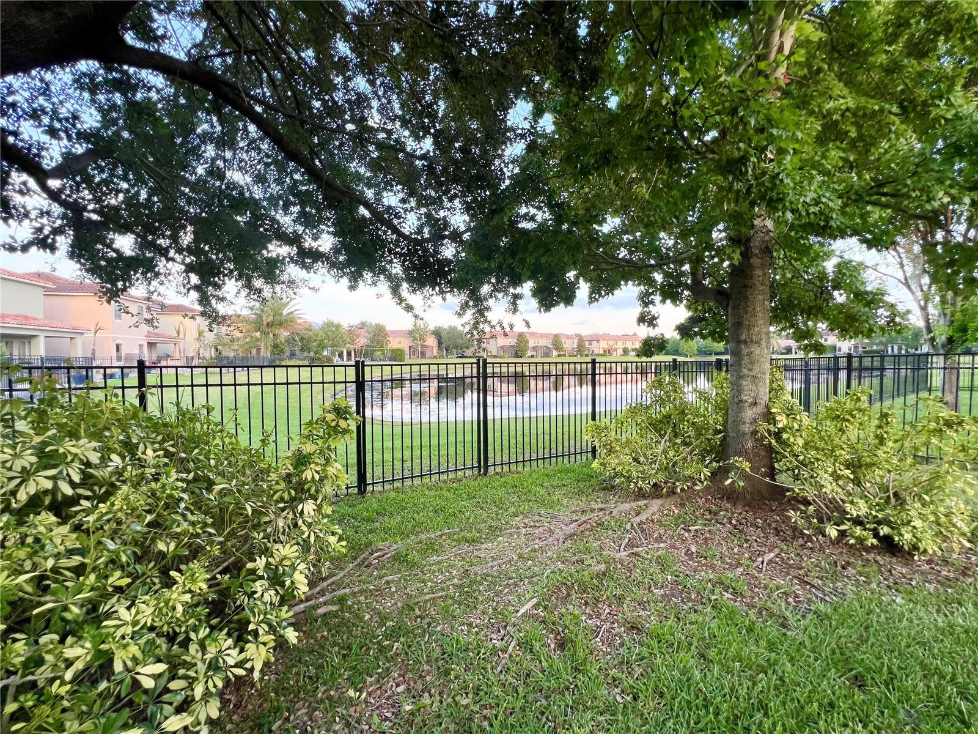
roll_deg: +0.5
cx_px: 489
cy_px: 367
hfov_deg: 106.2
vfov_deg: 89.9
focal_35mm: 13
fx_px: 367
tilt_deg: -2.2
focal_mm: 1.57
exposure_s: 1/120
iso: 50
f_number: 1.8
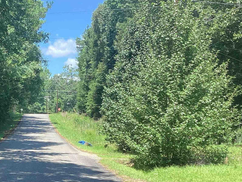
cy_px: 146
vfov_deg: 24.0
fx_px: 419
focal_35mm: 60
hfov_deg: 30.6
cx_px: 19
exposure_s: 1/297
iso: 25
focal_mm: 3.3
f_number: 2.4
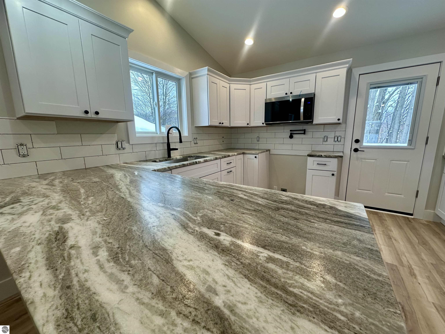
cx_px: 222
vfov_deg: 85.7
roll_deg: +0.0
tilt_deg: -10.6
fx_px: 180
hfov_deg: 102.1
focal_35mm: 14
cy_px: 167
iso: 125
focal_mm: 2.22
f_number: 2.2
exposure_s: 1/120
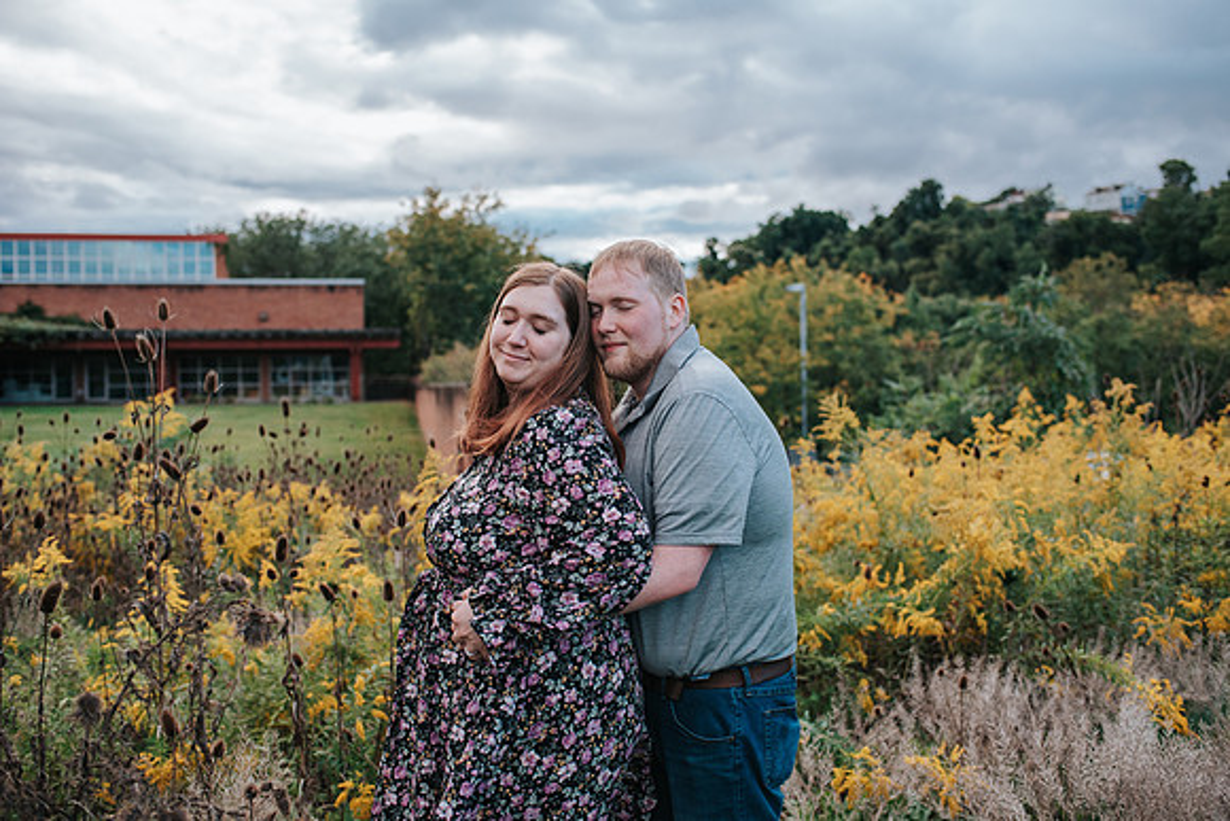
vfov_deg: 37.7
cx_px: 615
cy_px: 410
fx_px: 1200
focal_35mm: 35
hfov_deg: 54.3
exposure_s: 1/1250
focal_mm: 35
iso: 1000
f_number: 3.2
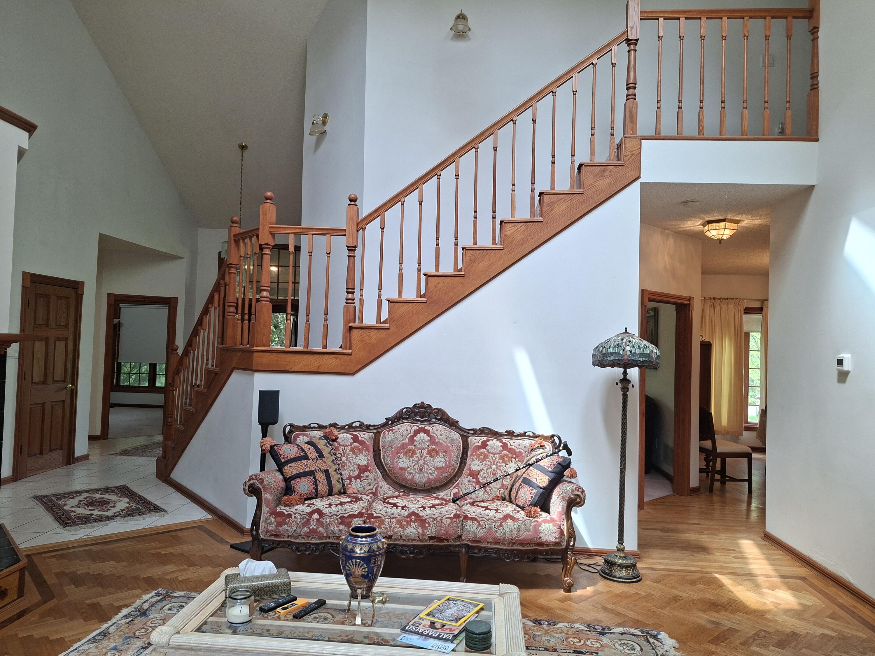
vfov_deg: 58.9
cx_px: 438
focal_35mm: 23
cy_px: 328
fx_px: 581
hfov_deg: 73.9
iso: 80
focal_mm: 5.54
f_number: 1.8
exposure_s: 1/120
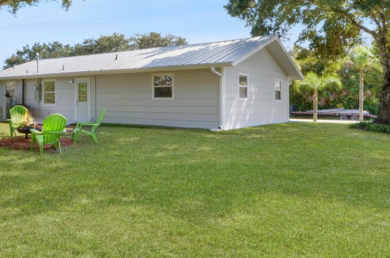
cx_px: 107
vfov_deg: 40.1
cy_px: 124
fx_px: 354
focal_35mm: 33
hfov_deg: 55.5
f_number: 20
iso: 125
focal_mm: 15
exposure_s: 1/15
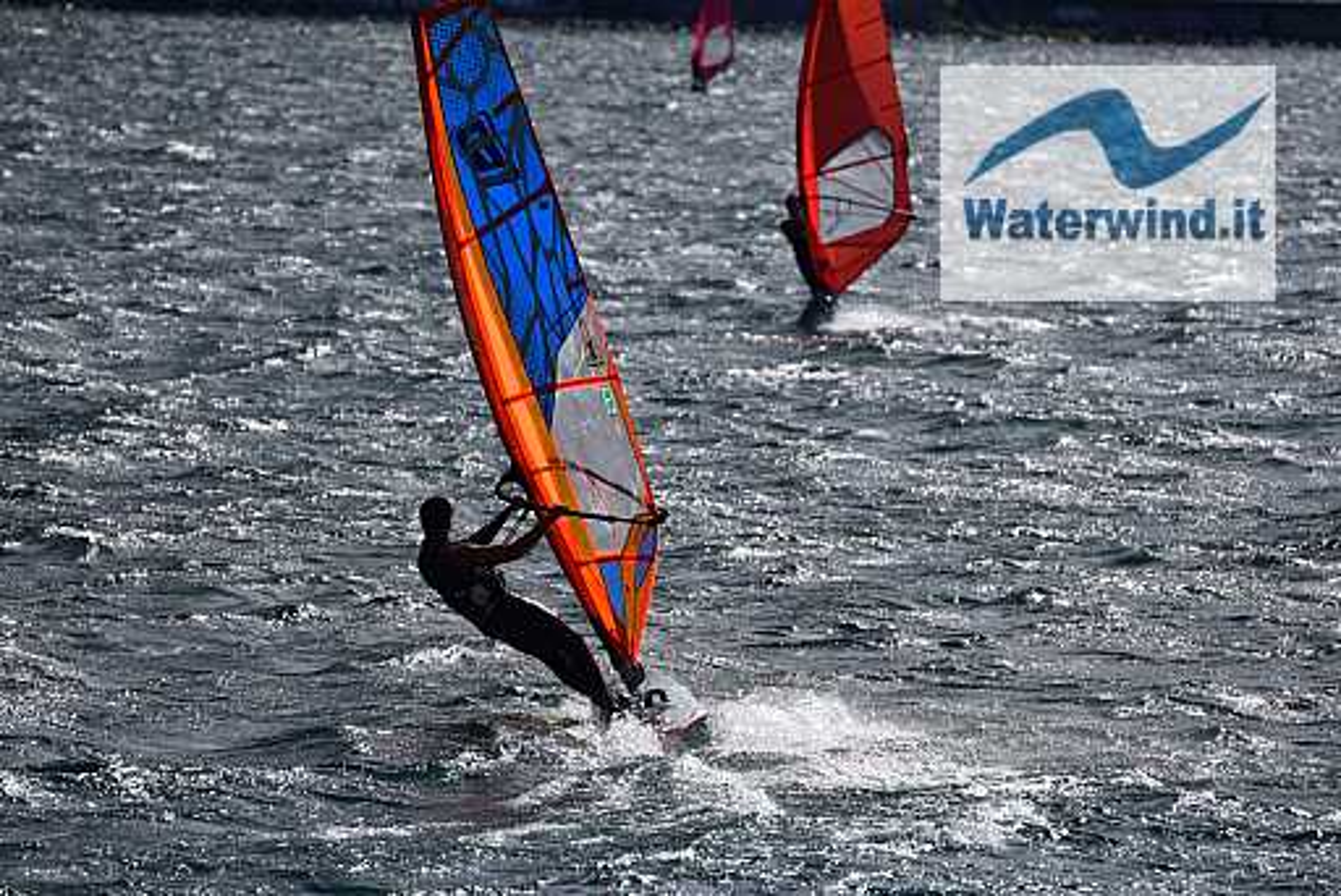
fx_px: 15094
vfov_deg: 3.4
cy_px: 448
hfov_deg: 5.1
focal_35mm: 405
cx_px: 670
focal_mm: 270
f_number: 5.6
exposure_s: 1/2000
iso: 250
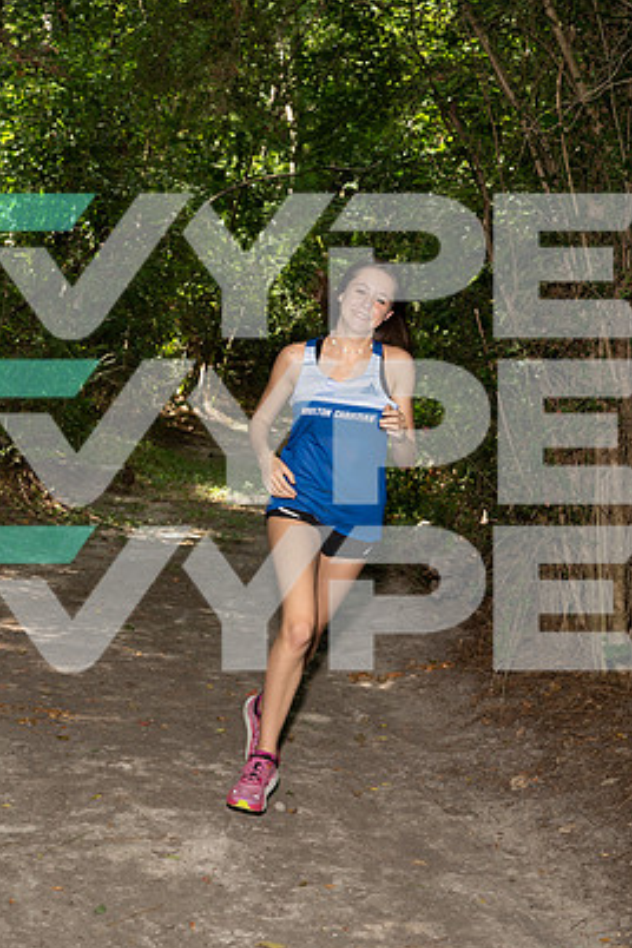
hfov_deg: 24.2
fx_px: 1475
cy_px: 434
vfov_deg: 35.6
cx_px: 307
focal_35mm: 56
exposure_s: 1/250
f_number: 8
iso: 800
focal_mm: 50
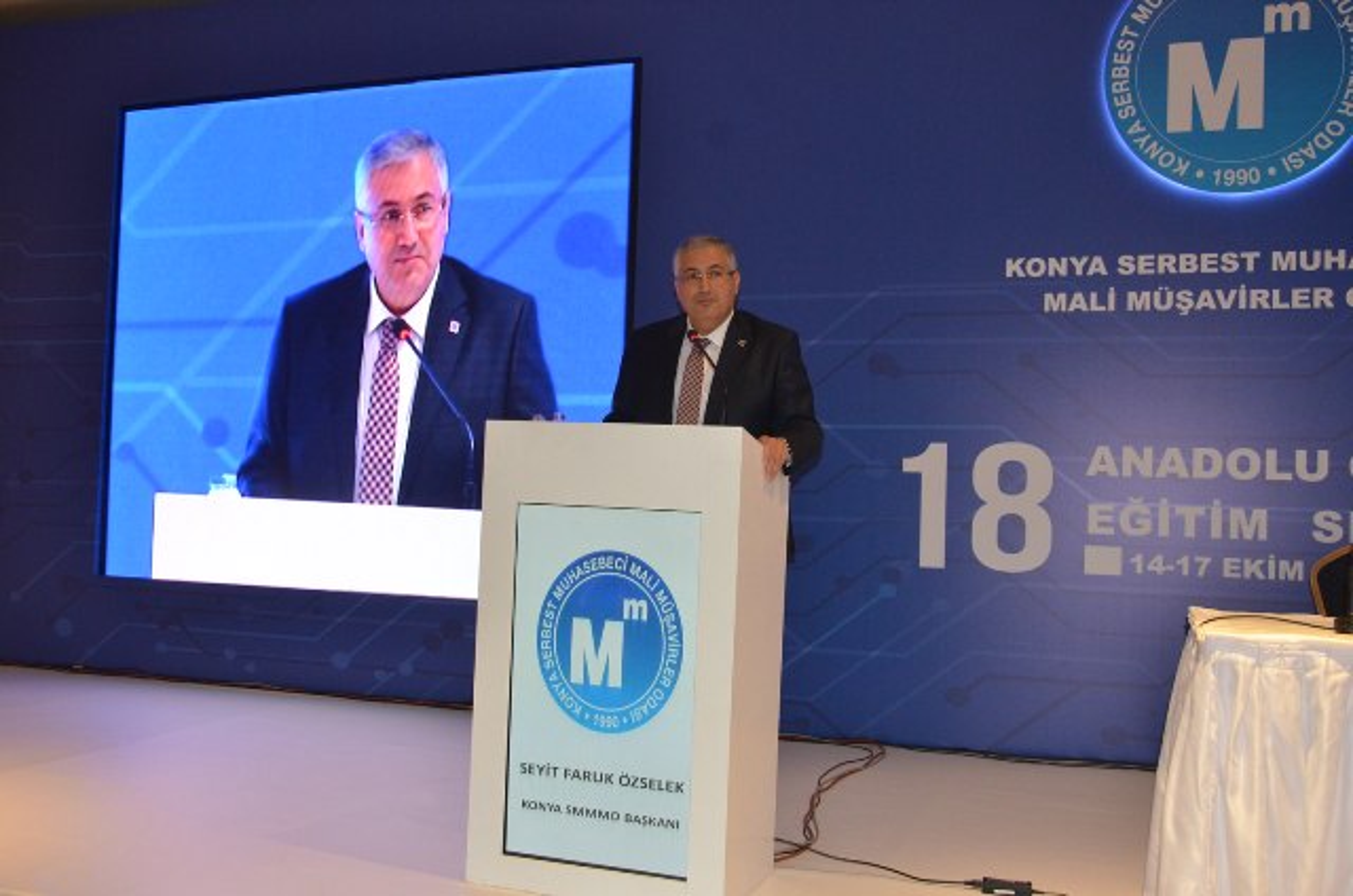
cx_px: 676
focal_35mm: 36
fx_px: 1350
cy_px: 448
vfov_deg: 36.7
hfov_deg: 53.2
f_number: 5.6
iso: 1600
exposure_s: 1/60
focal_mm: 24
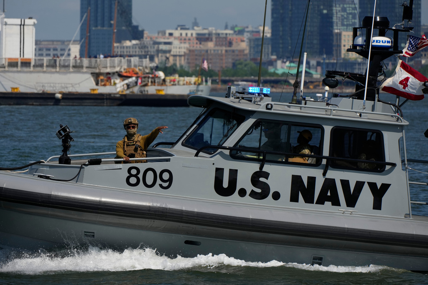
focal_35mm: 339
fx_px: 4029
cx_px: 214
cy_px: 142
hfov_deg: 6.1
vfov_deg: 4.1
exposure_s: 1/1600
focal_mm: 339
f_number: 11
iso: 500
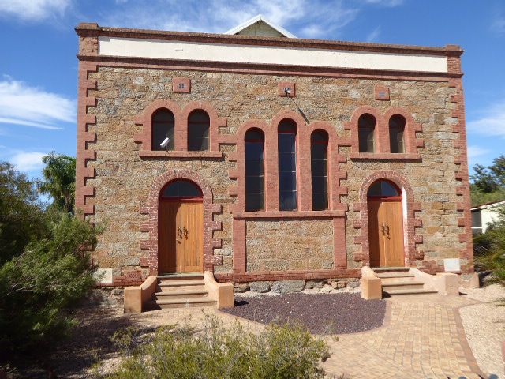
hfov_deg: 61.7
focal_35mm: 29
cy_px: 190
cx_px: 252
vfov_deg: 48.2
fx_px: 423
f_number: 3.5
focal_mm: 5
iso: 80
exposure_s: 1/800
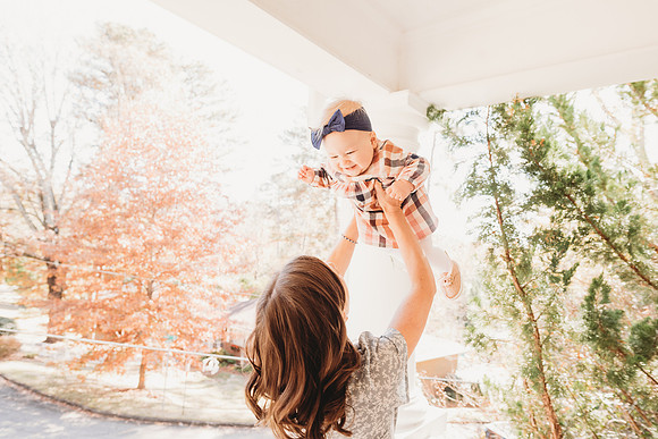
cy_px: 220
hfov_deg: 73.7
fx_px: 439
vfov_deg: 53.2
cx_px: 329
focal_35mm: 24
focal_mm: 24
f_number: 4.5
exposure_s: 1/160
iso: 400
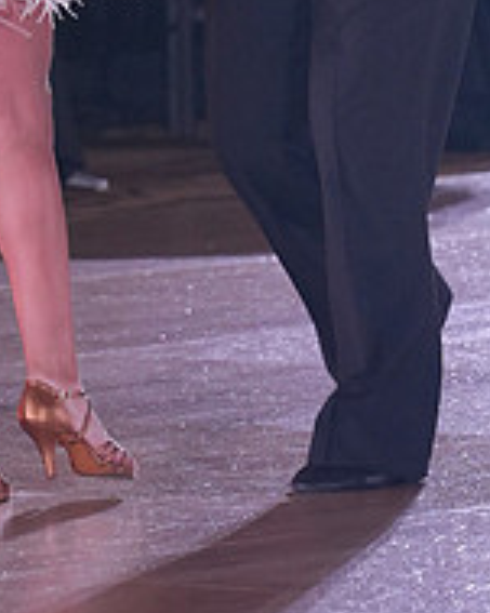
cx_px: 164
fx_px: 10269
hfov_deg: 2.7
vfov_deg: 3.4
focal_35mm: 566
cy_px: -237
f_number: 4
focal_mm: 131
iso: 1250
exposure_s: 1/400
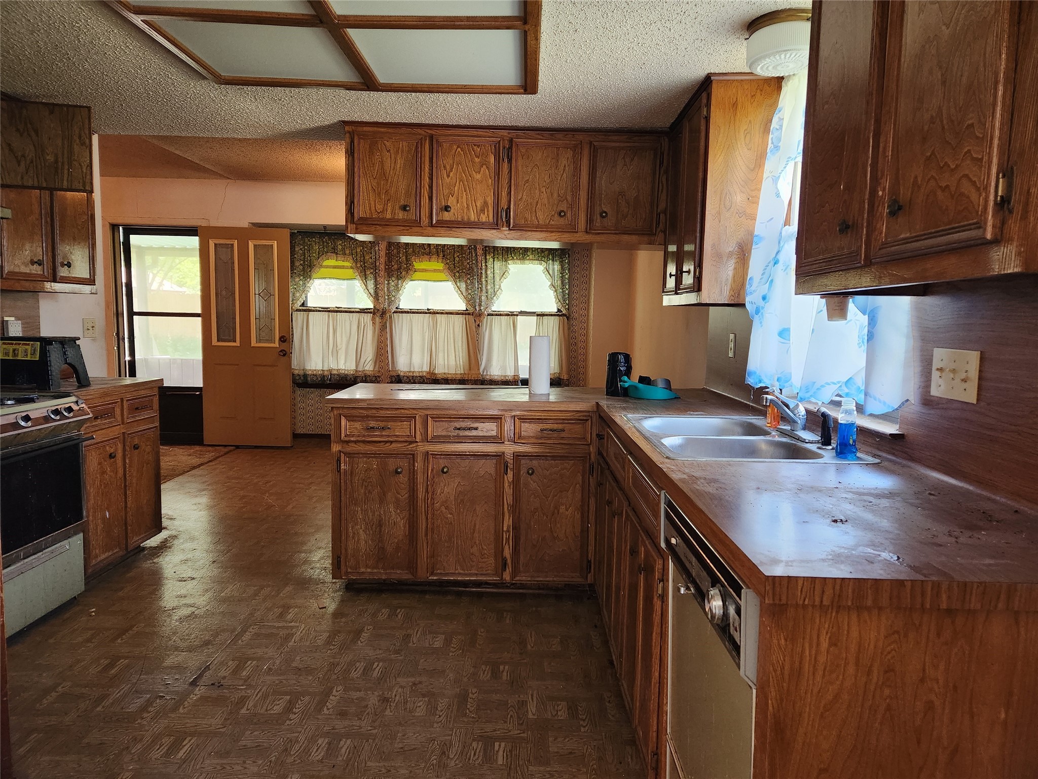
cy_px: 390
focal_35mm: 23
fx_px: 690
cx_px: 519
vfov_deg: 58.9
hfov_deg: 73.9
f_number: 1.8
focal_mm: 5.4
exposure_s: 1/120
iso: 640
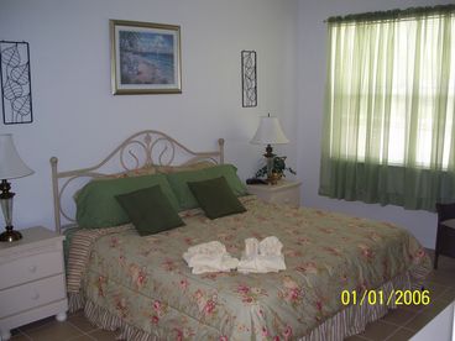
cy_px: 170
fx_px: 486
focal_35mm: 37
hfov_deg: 50.1
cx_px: 228
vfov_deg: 38.7
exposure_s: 1/60
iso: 80
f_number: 2.8
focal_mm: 7.8
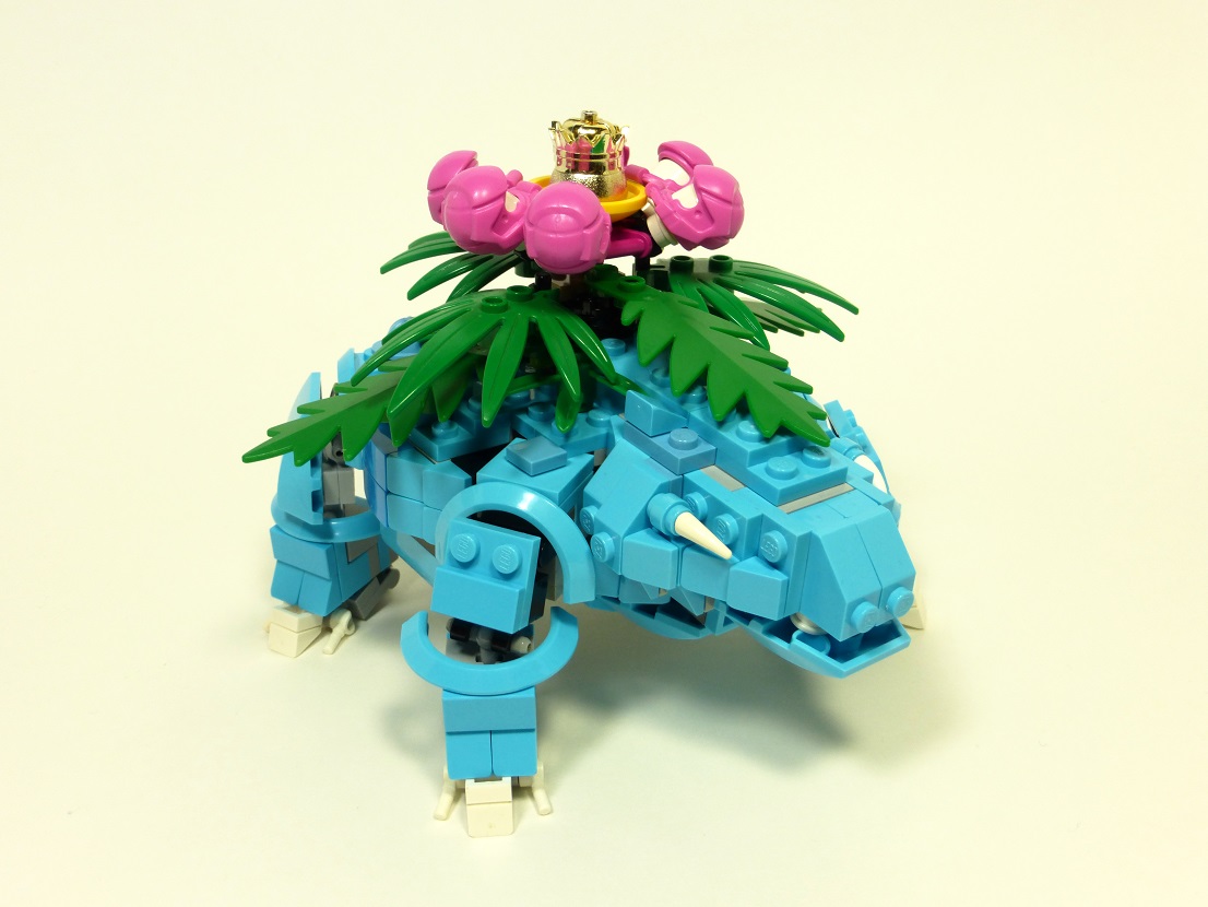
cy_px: 454
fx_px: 1222
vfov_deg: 40.7
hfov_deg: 52.6
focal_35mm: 35
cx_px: 604
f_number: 3.7
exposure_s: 1/60
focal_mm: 6.1
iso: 100
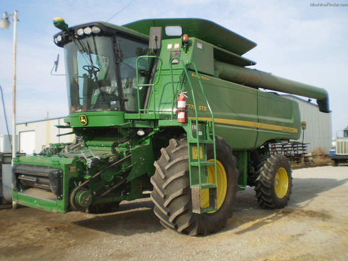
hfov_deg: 51.4
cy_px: 130
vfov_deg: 39.7
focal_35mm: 36
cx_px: 174
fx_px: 362
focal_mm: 6.3
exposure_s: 1/640
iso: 64
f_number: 3.1
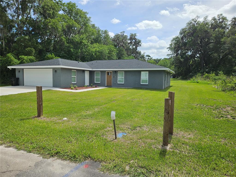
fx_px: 157
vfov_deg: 58.9
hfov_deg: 73.9
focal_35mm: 23
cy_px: 88
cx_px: 118
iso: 25
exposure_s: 1/2198
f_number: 1.8
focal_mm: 5.4
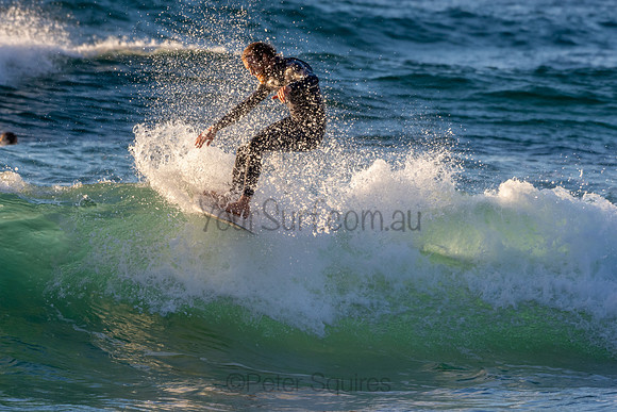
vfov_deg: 3.1
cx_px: 308
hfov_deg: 4.6
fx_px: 7714
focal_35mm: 450
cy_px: 206
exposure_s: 1/1250
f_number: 5.6
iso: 560
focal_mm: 300
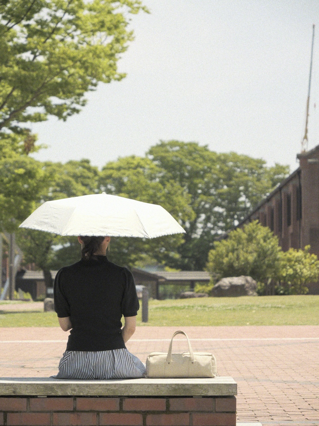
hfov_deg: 12.3
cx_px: 160
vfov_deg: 16.4
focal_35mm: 120
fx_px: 1474
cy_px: 213
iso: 640
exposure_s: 1/5000
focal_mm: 60
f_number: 4
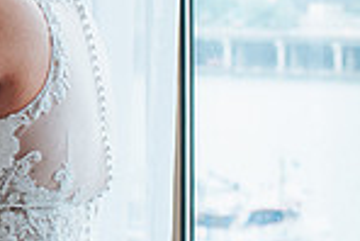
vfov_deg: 10.0
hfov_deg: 13.9
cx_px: -195
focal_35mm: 137
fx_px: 1371
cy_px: 11
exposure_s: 1/200
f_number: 3.2
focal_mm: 35
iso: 360
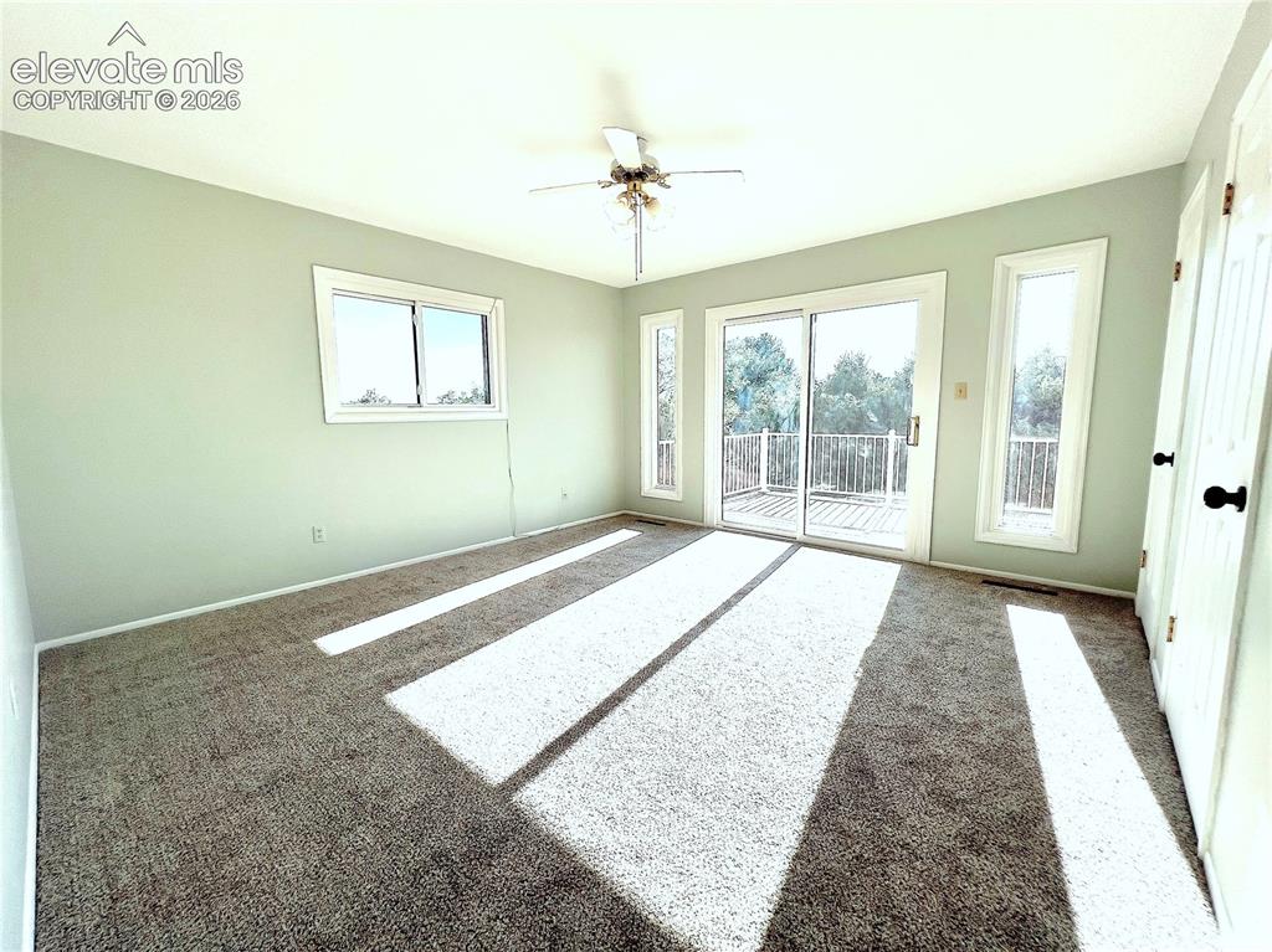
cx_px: 636
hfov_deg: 106.2
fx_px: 477
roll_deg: +0.5
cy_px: 476
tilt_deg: -6.6
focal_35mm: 13
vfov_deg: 89.9
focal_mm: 1.57
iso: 32
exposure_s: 1/809
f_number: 1.8
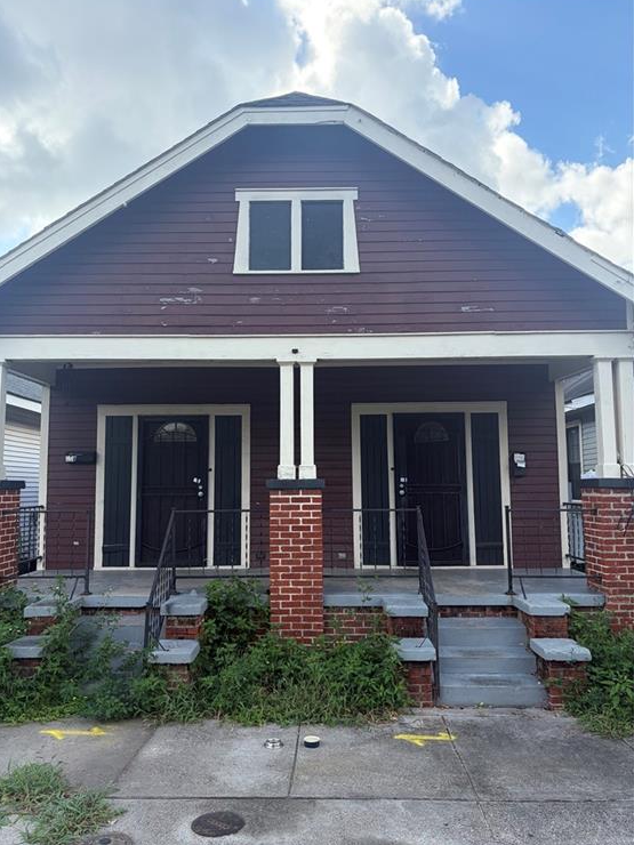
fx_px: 659
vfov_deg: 65.3
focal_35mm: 27
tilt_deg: +7.0
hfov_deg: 51.3
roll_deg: +0.0
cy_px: 428
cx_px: 306
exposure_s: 1/1393
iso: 64
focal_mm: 5.96
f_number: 1.6
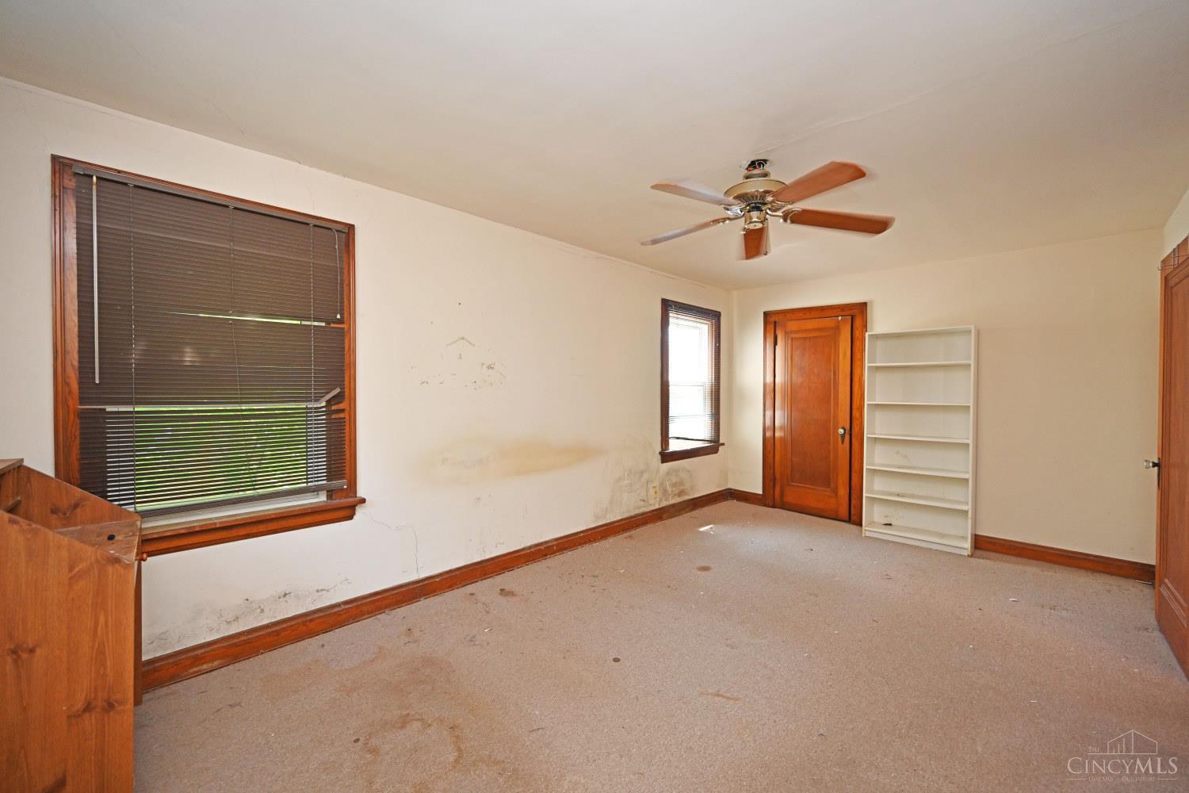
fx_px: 462
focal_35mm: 14
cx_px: 594
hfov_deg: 104.3
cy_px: 396
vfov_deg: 81.2
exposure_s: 1/60
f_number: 4
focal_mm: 14
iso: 560
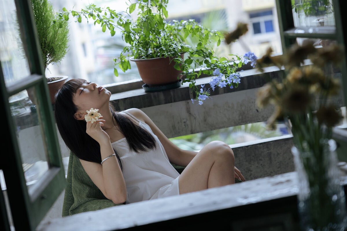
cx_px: 174
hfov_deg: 28.8
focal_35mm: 70
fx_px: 675
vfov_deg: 19.5
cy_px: 116
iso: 800
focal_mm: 70
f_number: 2.8
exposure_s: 1/250
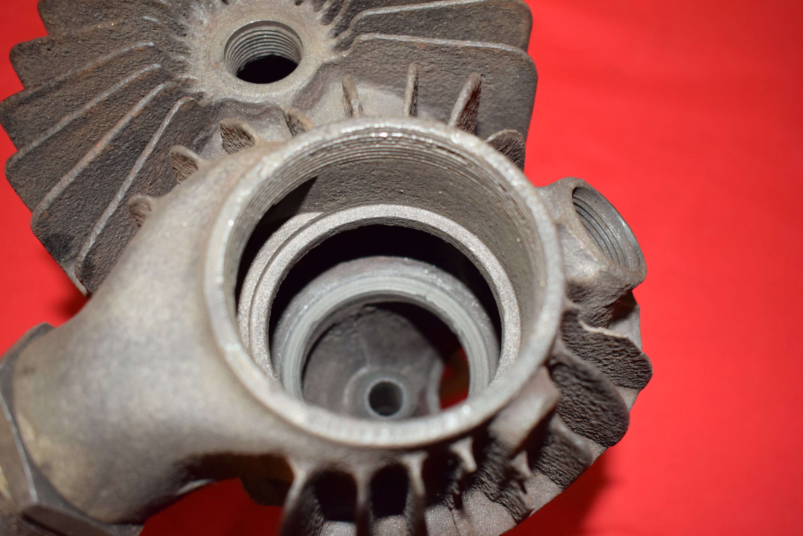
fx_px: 870
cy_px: 268
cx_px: 402
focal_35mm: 39
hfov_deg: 49.5
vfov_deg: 34.2
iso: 1250
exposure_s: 1/160
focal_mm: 26
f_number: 5
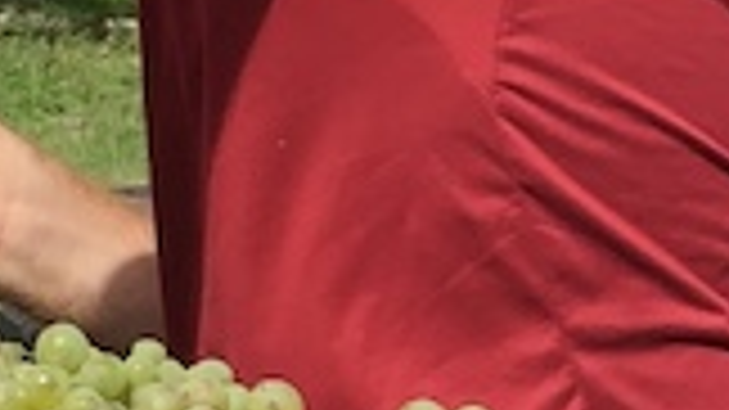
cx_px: -968
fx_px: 7903
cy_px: 318
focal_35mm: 409
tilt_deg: +2.9
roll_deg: -3.4
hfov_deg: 5.1
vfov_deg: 3.0
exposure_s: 1/615
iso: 20
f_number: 2.8
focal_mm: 6.6
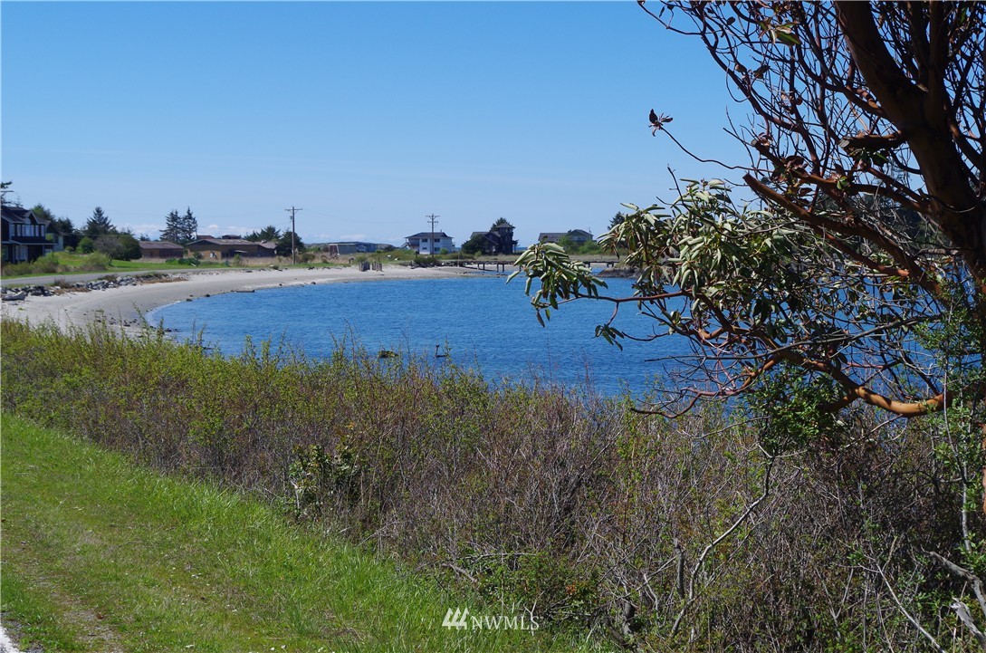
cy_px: 326
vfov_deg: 21.1
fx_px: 1749
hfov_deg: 31.5
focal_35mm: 64
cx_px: 493
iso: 100
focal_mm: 42.5
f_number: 11
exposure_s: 1/200
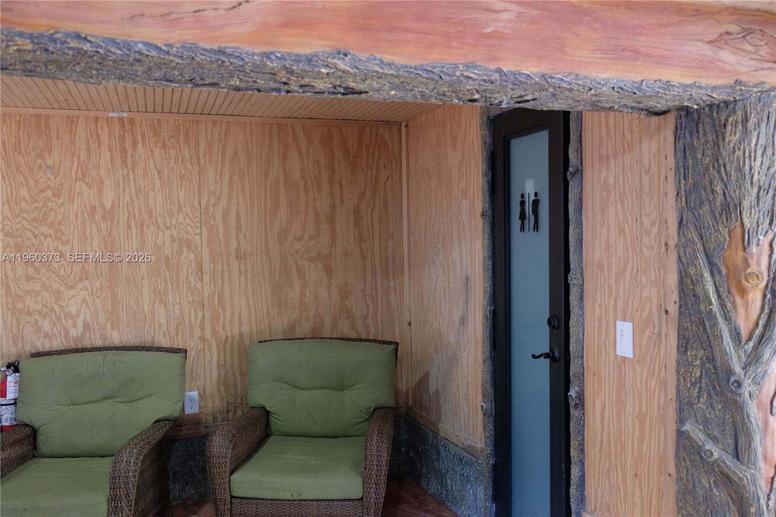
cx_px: 388
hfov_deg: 63.7
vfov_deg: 44.9
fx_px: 625
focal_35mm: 29
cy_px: 258
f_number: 2.8
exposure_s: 1/60
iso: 1000
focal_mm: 19.6
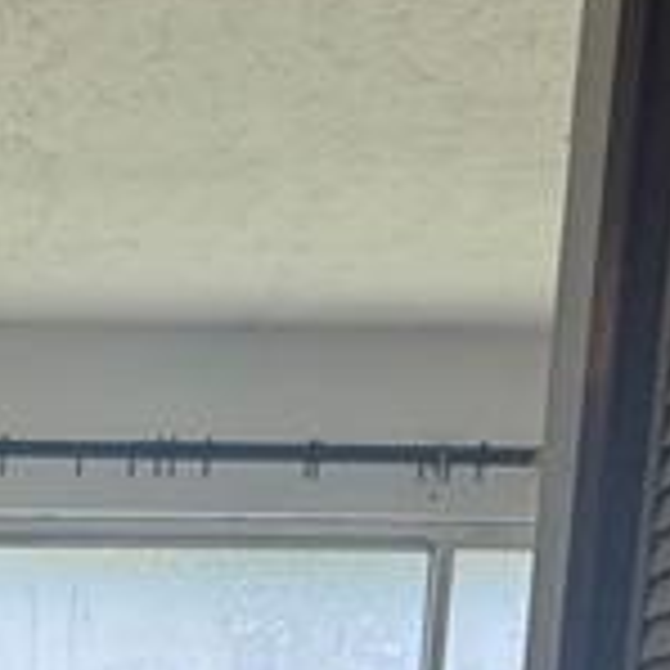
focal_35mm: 109
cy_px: 1304
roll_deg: -2.1
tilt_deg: -8.7
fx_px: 2387
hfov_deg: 14.9
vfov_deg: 13.8
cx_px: -328
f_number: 1.78
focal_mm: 6.76
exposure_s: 1/262
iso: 64
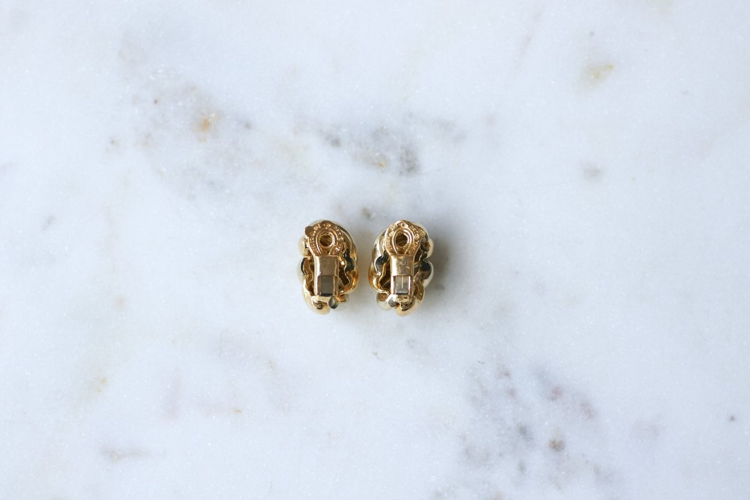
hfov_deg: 19.5
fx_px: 2187
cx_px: 375
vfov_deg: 13.0
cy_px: 250
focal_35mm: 105
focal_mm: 70
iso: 200
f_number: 4.5
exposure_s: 1/160
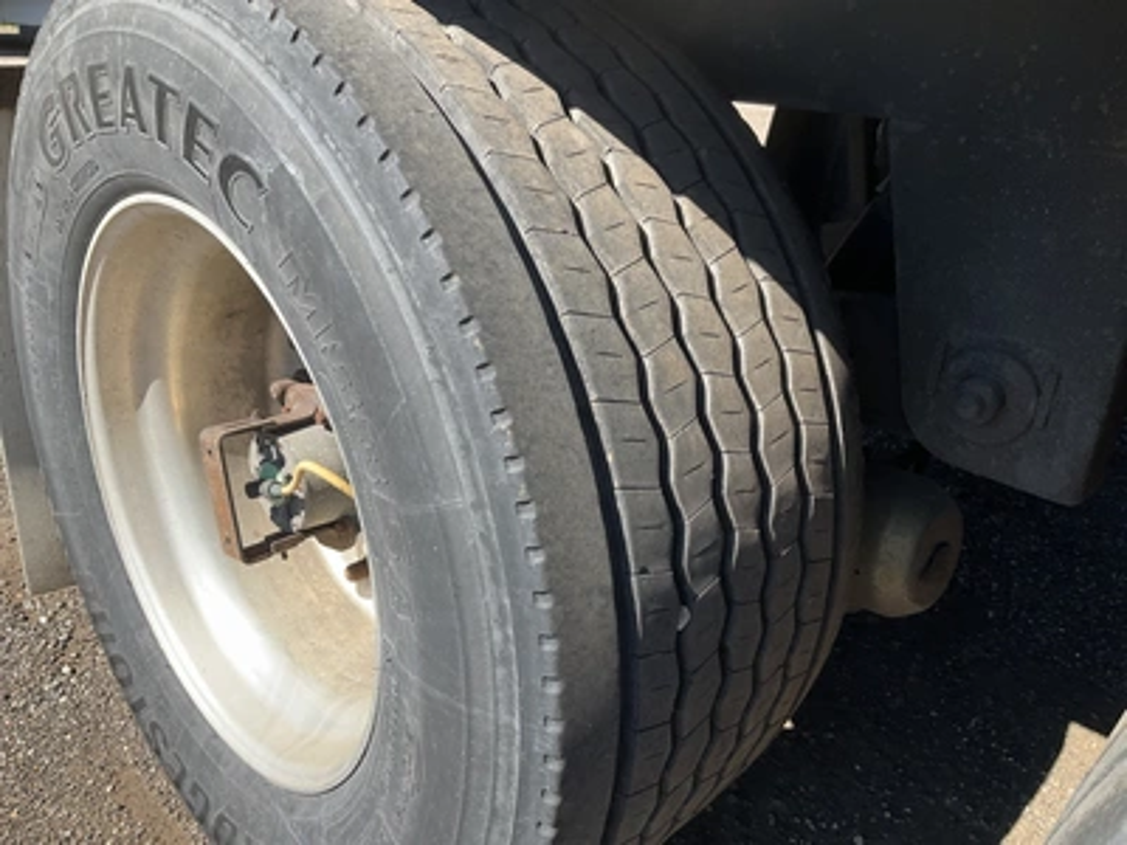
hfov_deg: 61.7
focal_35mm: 29
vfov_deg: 48.2
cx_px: 564
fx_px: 944
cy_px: 422
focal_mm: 3
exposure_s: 1/657
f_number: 1.8
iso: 25
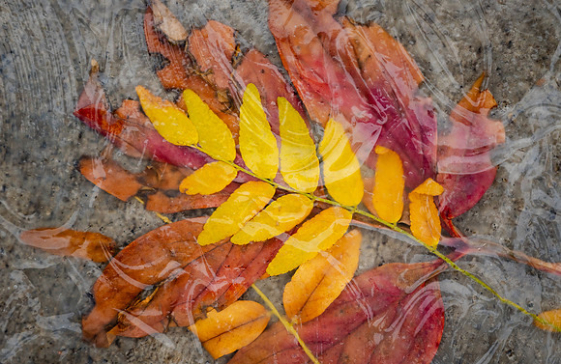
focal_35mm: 119
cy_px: 221
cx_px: 291
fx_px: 1835
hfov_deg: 17.4
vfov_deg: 11.3
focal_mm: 70
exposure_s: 1/200
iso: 160
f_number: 4
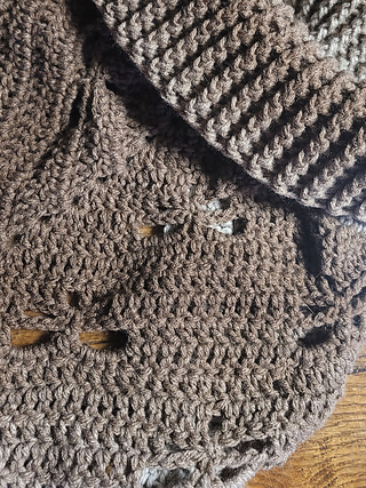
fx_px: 550
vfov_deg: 46.4
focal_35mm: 39
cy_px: 130
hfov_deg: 36.5
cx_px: 236
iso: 640
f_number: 1.8
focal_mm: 5.4
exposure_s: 1/40
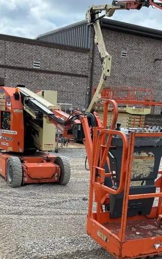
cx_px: 68
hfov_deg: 29.8
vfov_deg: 44.9
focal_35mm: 43
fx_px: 304
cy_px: 188
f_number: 1.5
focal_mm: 5.7
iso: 50
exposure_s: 1/1669
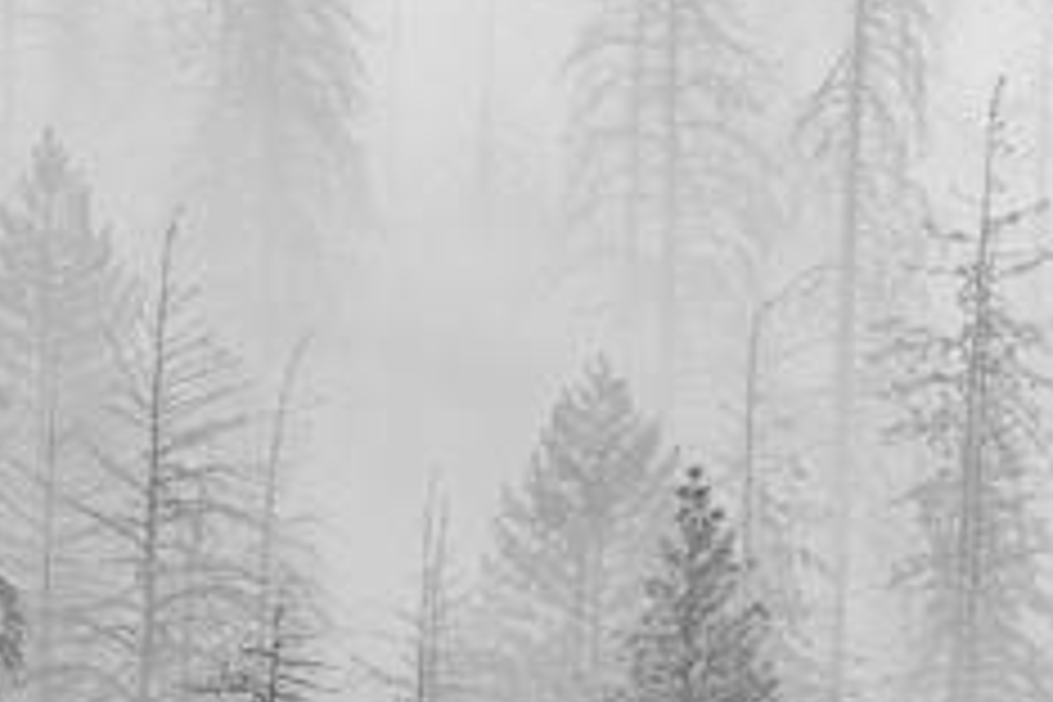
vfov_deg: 0.9
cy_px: 592
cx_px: -477
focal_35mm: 1539
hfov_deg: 1.3
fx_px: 45012
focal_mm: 300
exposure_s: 1/13
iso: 100
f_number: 16
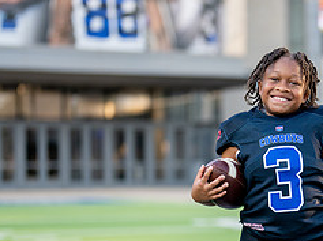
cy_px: 209
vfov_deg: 10.4
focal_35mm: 141
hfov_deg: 13.9
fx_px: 1314
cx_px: 296
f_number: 1.2
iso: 100
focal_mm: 50
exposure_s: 1/1600
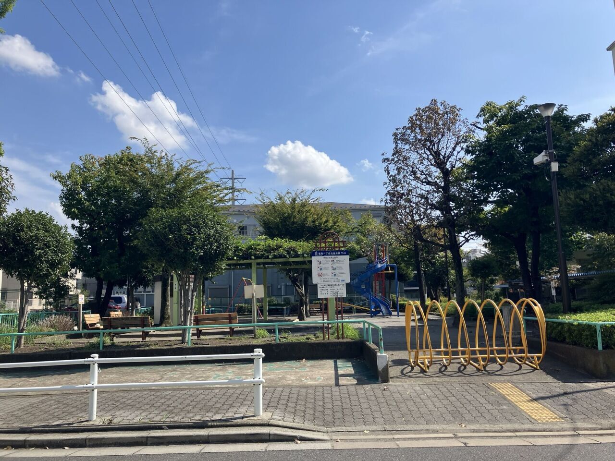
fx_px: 497
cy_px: 230
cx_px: 308
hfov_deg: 63.4
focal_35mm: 28
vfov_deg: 49.7
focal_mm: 3.99
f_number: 1.8
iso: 32
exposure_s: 1/2315
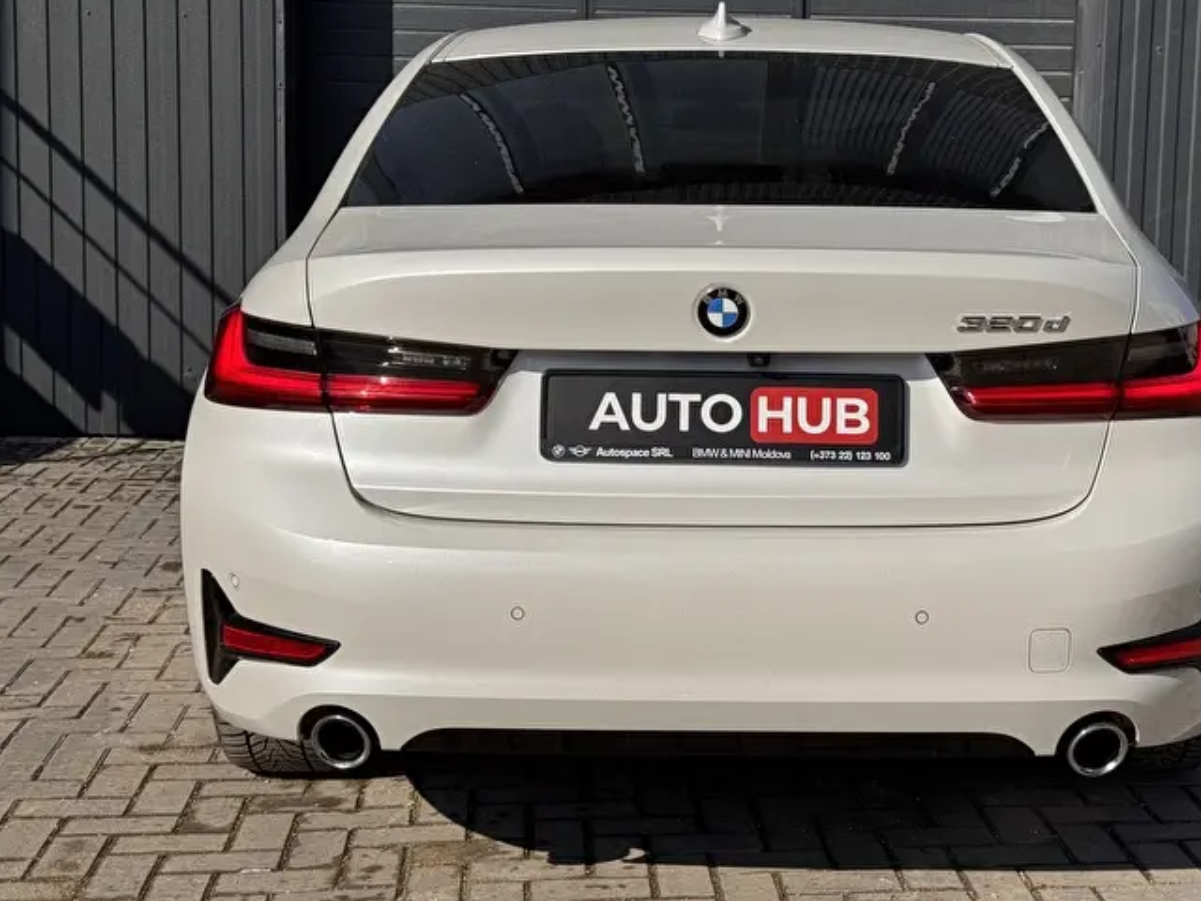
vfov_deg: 24.4
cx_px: 721
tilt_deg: -7.1
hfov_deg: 32.1
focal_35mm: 60
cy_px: 396
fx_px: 2082
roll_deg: -1.2
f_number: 1.78
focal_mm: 6.76
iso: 64
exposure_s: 1/12500
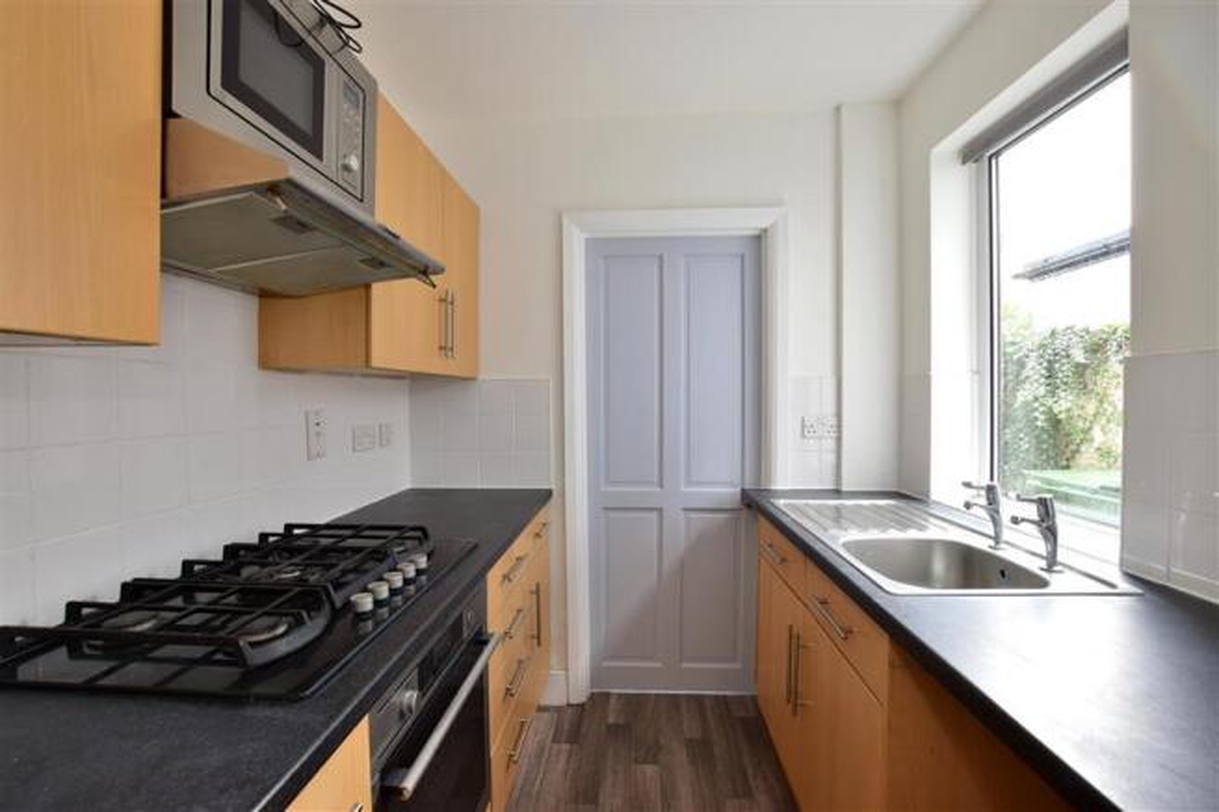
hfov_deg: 100.4
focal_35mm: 15
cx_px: 610
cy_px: 406
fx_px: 508
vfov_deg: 77.3
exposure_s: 1/10
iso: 400
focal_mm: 10
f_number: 11
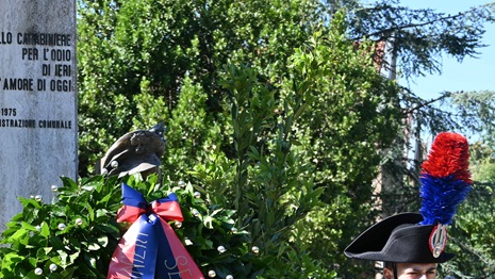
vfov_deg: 12.0
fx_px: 1312
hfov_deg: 21.1
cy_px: 272
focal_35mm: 100
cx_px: 106
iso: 125
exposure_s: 1/250
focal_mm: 37
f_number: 5.6
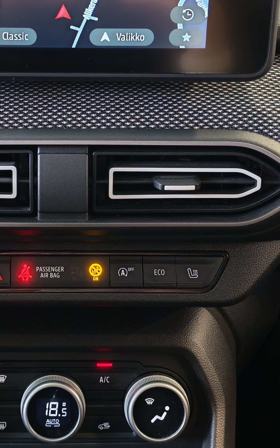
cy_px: 148
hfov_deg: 21.1
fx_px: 745
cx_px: 65
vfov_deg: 33.2
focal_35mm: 61
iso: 740
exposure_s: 1/50
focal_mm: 6.12
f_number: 1.9
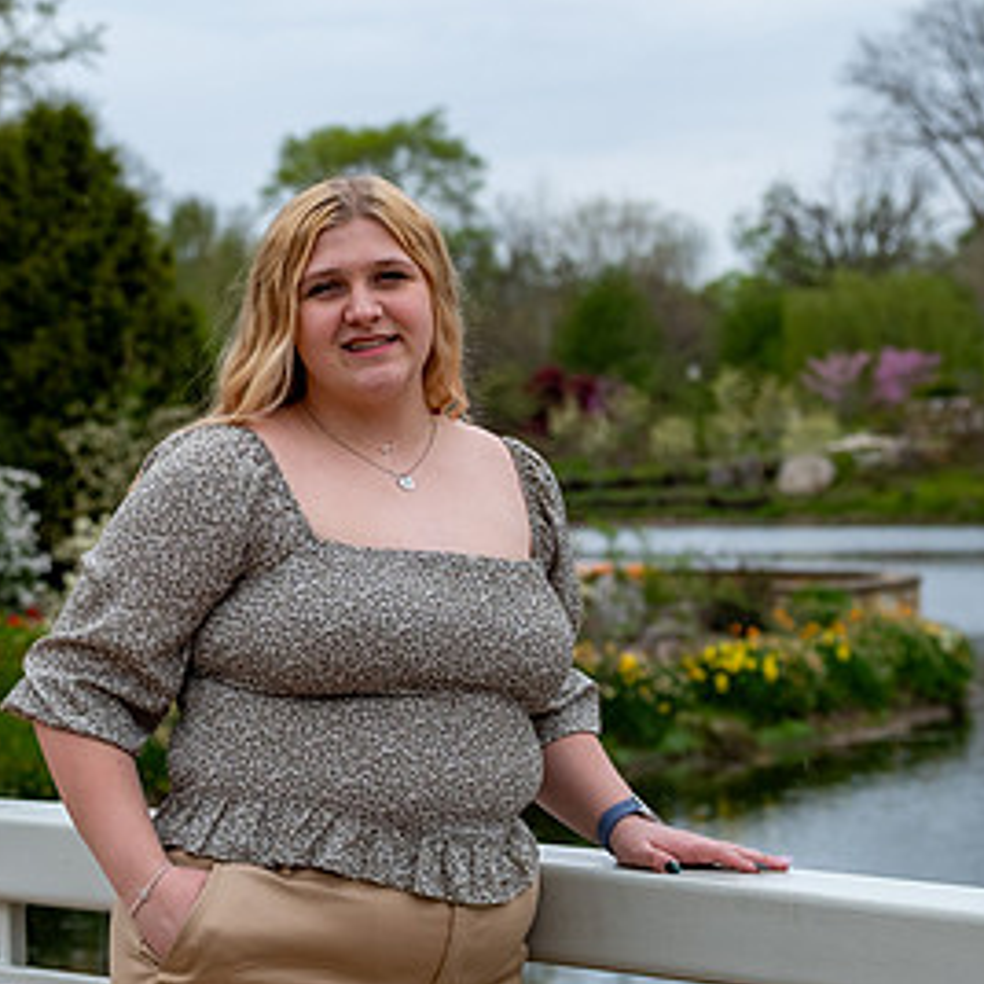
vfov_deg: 12.6
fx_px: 4438
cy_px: 556
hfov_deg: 12.6
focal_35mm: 138
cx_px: 272
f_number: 4
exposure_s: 1/500
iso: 250
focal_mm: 50
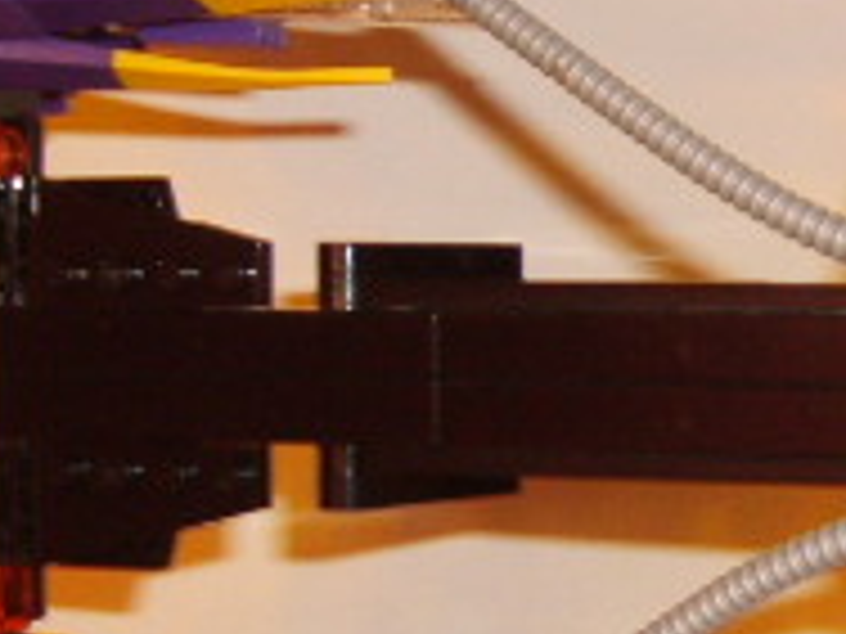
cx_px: 994
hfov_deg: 16.0
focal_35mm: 119
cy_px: 351
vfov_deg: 12.4
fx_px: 2908
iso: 100
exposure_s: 1/45
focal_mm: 5.8
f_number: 2.8
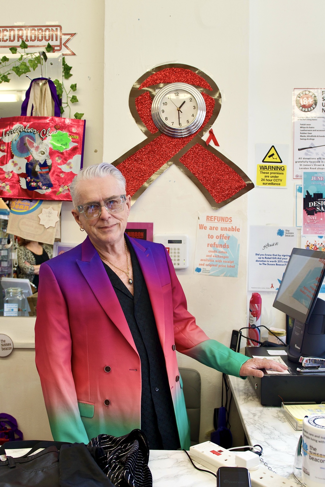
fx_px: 487
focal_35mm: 36
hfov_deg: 36.9
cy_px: 244
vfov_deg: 53.1
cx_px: 162
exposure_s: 1/60
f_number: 4
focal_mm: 24
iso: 400
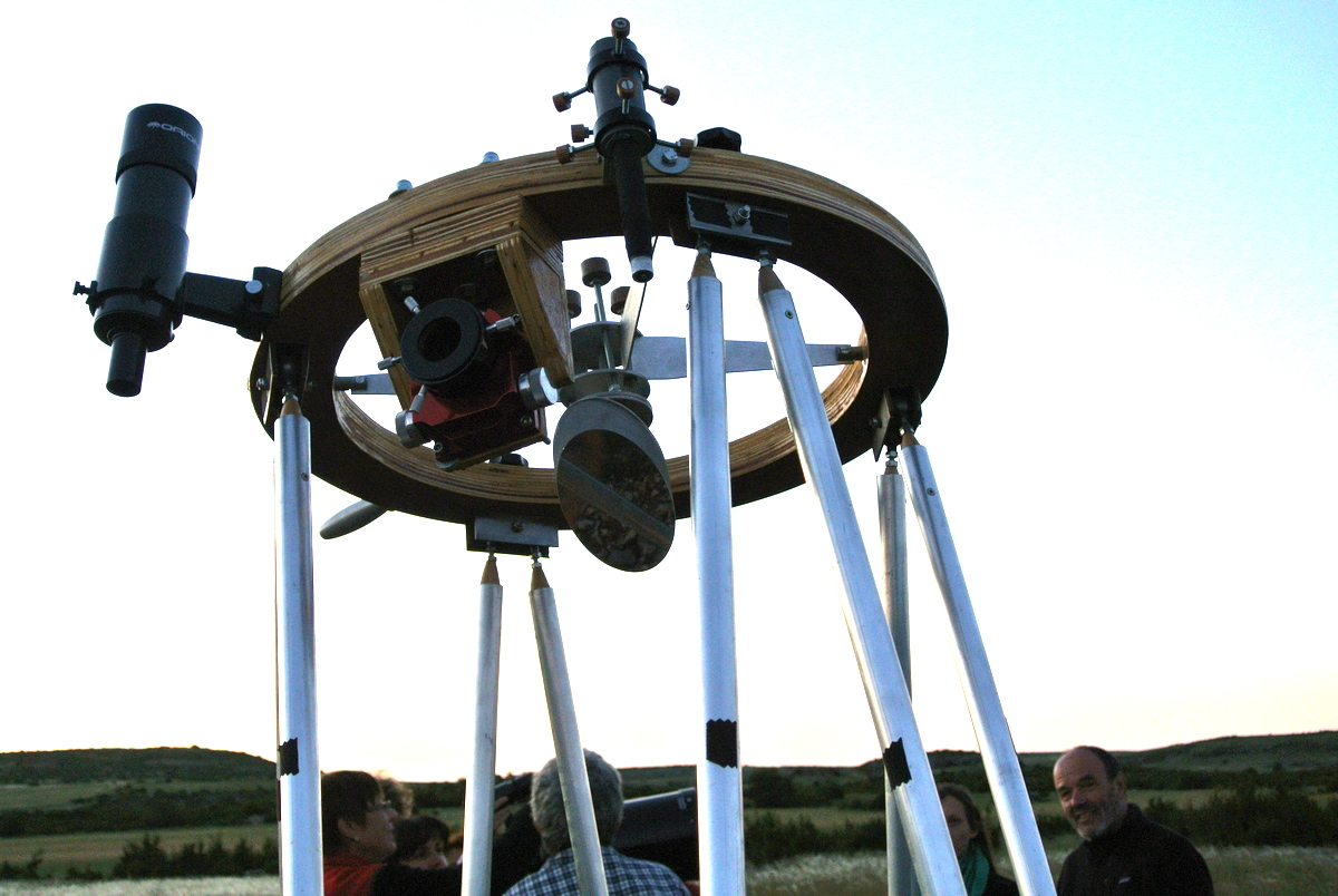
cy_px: 448
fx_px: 1675
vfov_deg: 30.0
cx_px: 669
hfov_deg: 43.5
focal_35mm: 45
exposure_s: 1/60
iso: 250
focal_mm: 16.9
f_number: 4.5
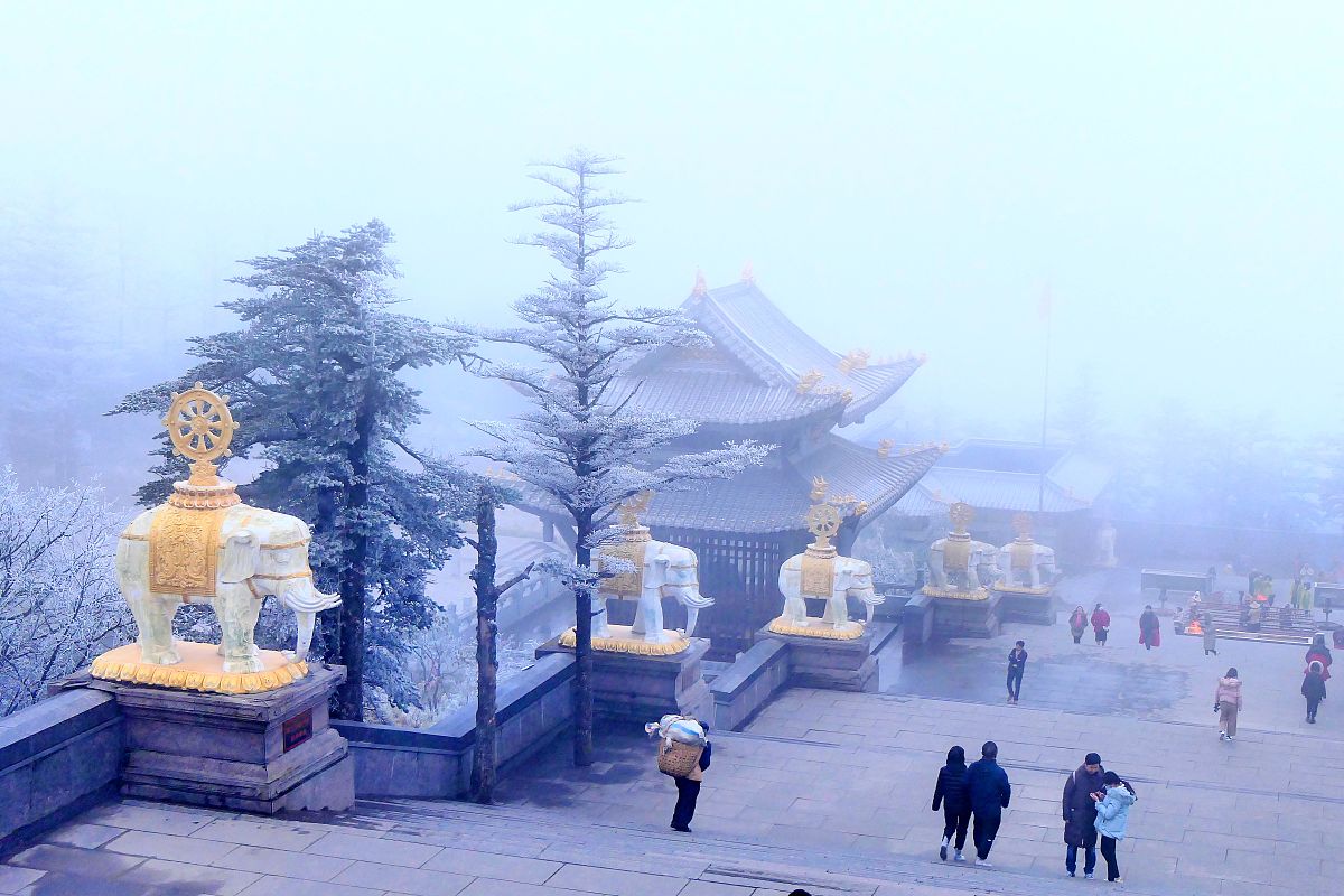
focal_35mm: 53
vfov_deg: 25.5
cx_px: 672
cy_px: 448
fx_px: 1979
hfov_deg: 37.5
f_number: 4
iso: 320
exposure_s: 1/800
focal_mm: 19.3
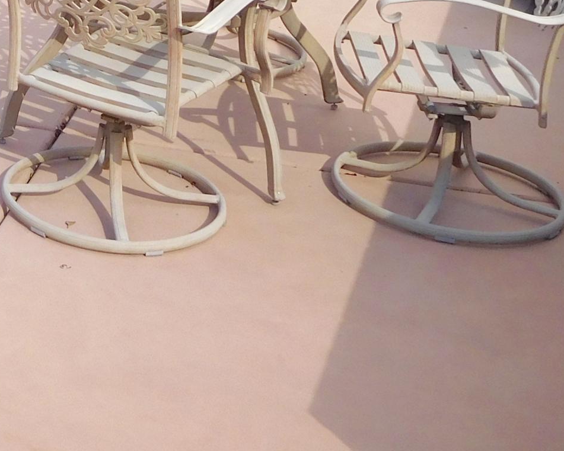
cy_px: -161
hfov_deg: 21.8
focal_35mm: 77
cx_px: -210
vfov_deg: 18.3
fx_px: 1285
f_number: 3.4
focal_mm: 4.5
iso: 125
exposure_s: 1/640
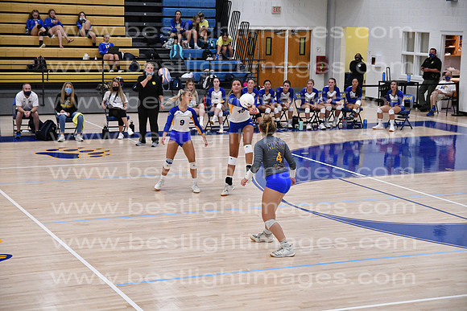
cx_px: 234
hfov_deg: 27.0
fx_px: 973
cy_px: 156
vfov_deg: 18.2
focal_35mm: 75
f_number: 3.2
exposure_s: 1/1000
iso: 5000
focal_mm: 50
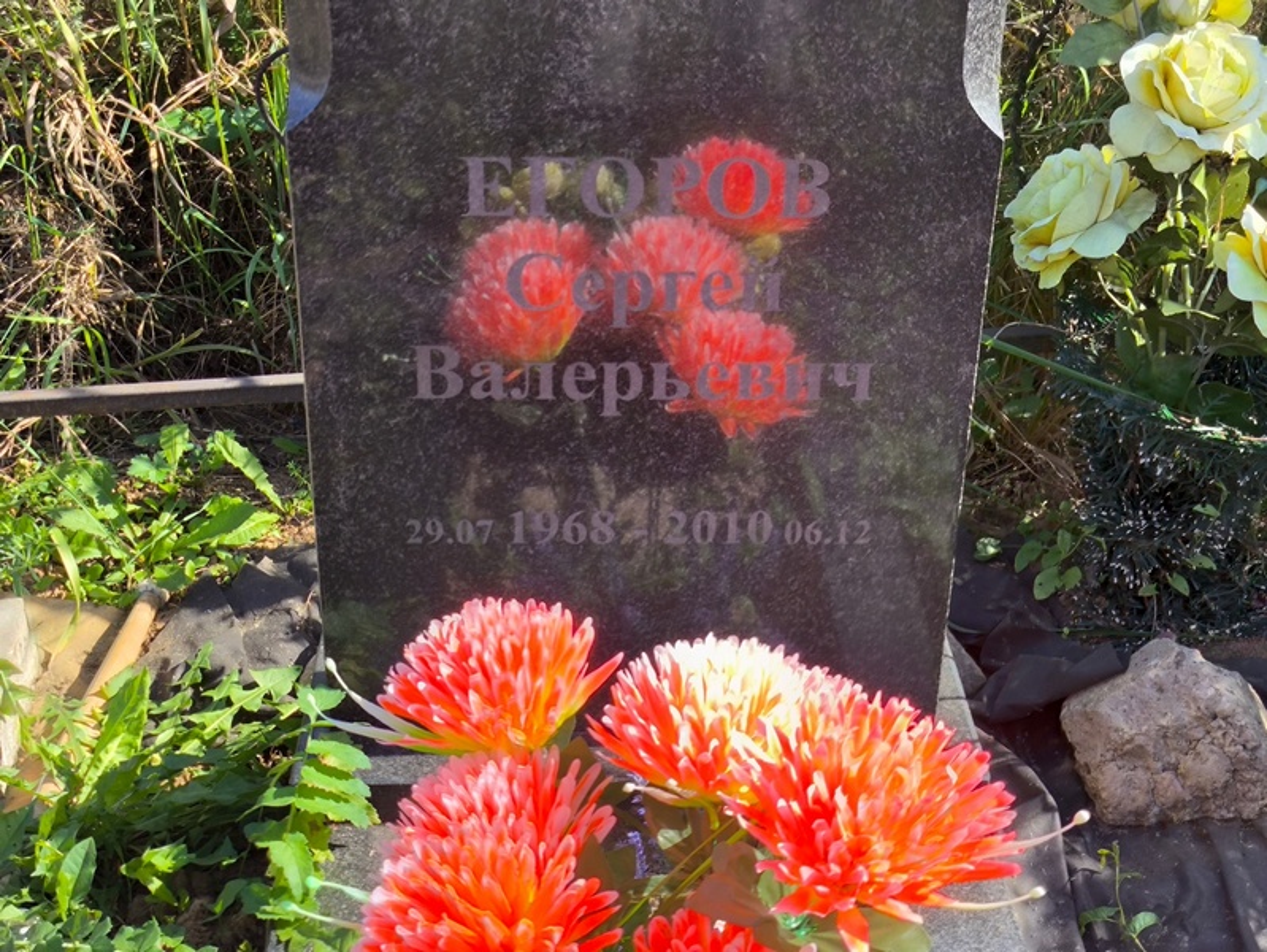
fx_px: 1831
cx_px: 634
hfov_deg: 38.2
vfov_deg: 29.1
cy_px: 476
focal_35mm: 50
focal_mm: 4.71
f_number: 1.7
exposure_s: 1/649
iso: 50
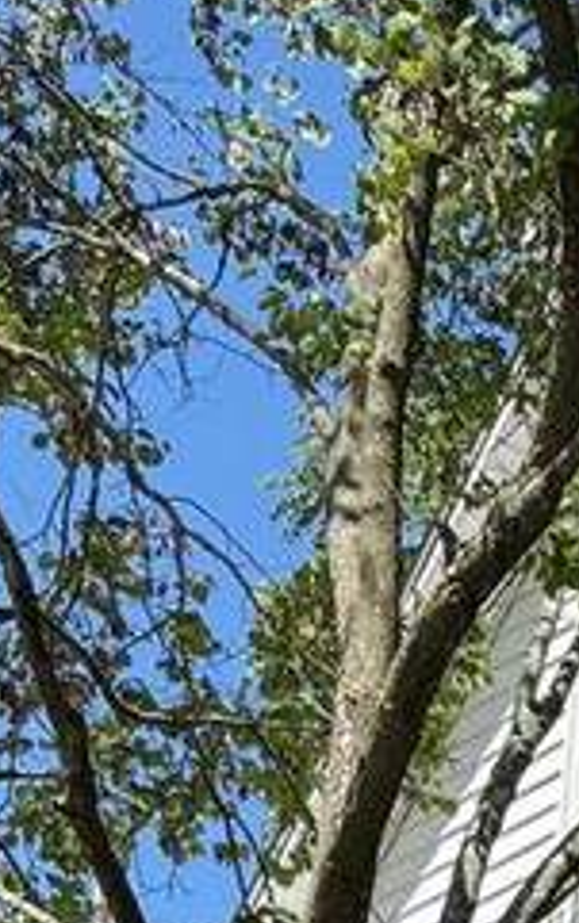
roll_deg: -0.4
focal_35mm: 135
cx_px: 1848
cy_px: 1658
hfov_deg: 8.1
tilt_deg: +11.7
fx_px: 3402
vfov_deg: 13.8
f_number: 1.78
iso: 80
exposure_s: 1/2110
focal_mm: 6.76
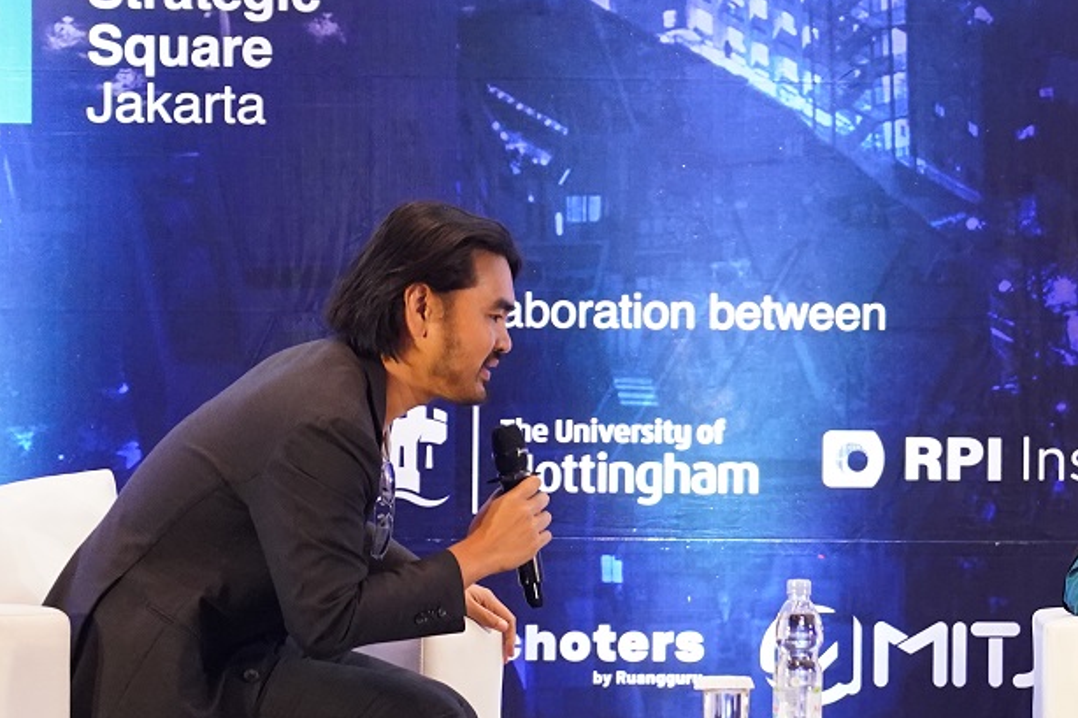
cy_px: 379
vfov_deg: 3.4
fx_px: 12213
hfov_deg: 5.0
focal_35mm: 408
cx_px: 1254
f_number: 2.8
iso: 3200
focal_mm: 167
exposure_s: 1/100
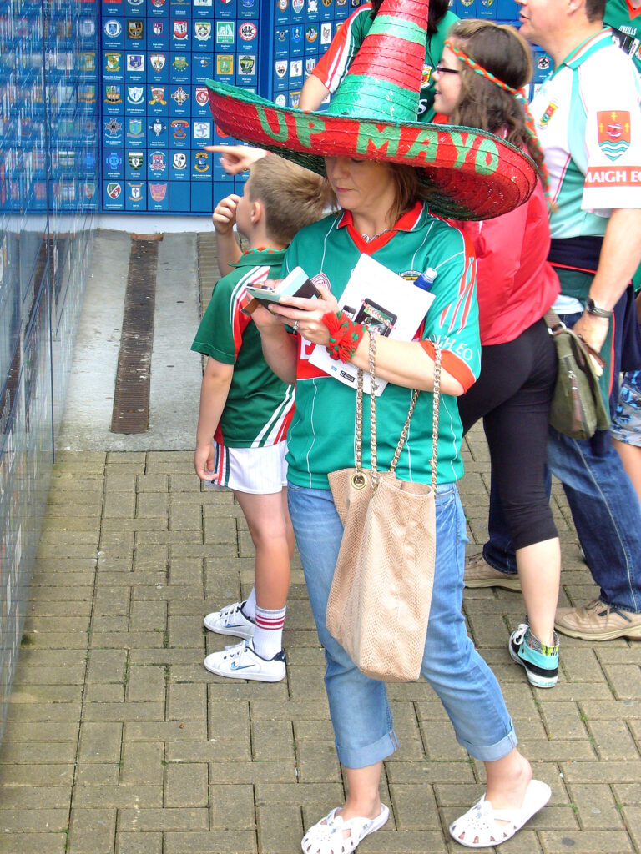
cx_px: 320
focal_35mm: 80
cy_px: 427
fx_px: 1975
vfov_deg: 24.4
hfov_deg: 18.4
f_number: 4.8
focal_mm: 13.2
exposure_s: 1/100
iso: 80
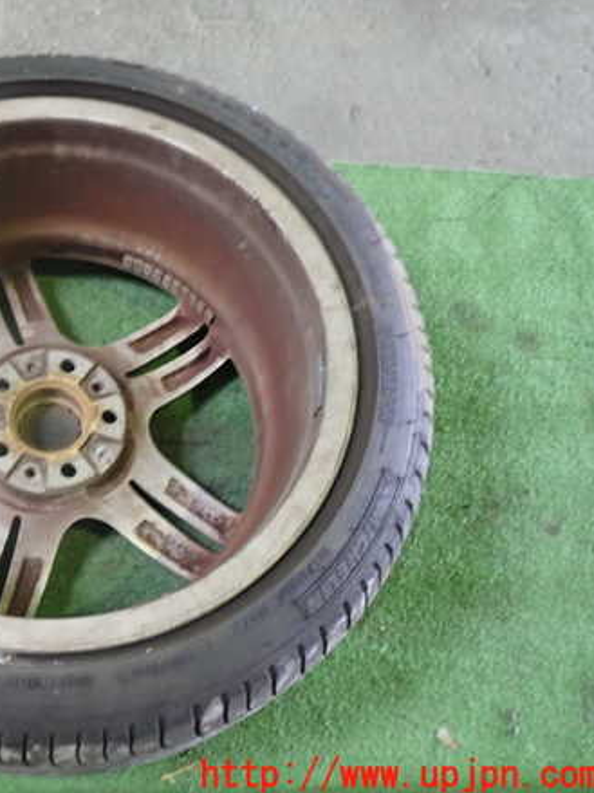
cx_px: 67
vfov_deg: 45.8
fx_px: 939
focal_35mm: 41
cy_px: 392
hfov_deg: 33.4
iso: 640
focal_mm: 5.4
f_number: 2.3
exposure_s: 1/30
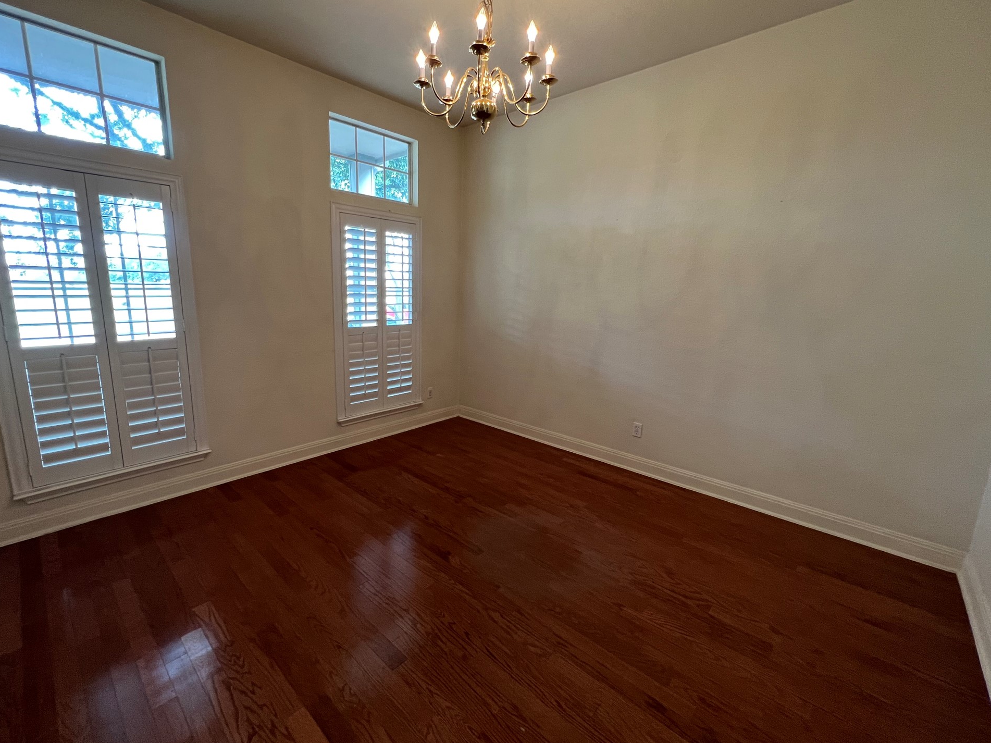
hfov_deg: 102.0
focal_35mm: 14
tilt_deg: -10.4
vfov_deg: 85.7
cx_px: 477
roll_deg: -1.5
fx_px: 401
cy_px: 367
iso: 160
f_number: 1.8
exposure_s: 1/60
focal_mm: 1.57
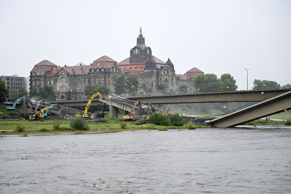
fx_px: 565
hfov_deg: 28.9
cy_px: 97
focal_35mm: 70
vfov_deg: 19.4
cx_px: 146
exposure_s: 1/320
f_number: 2.8
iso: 100
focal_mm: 70
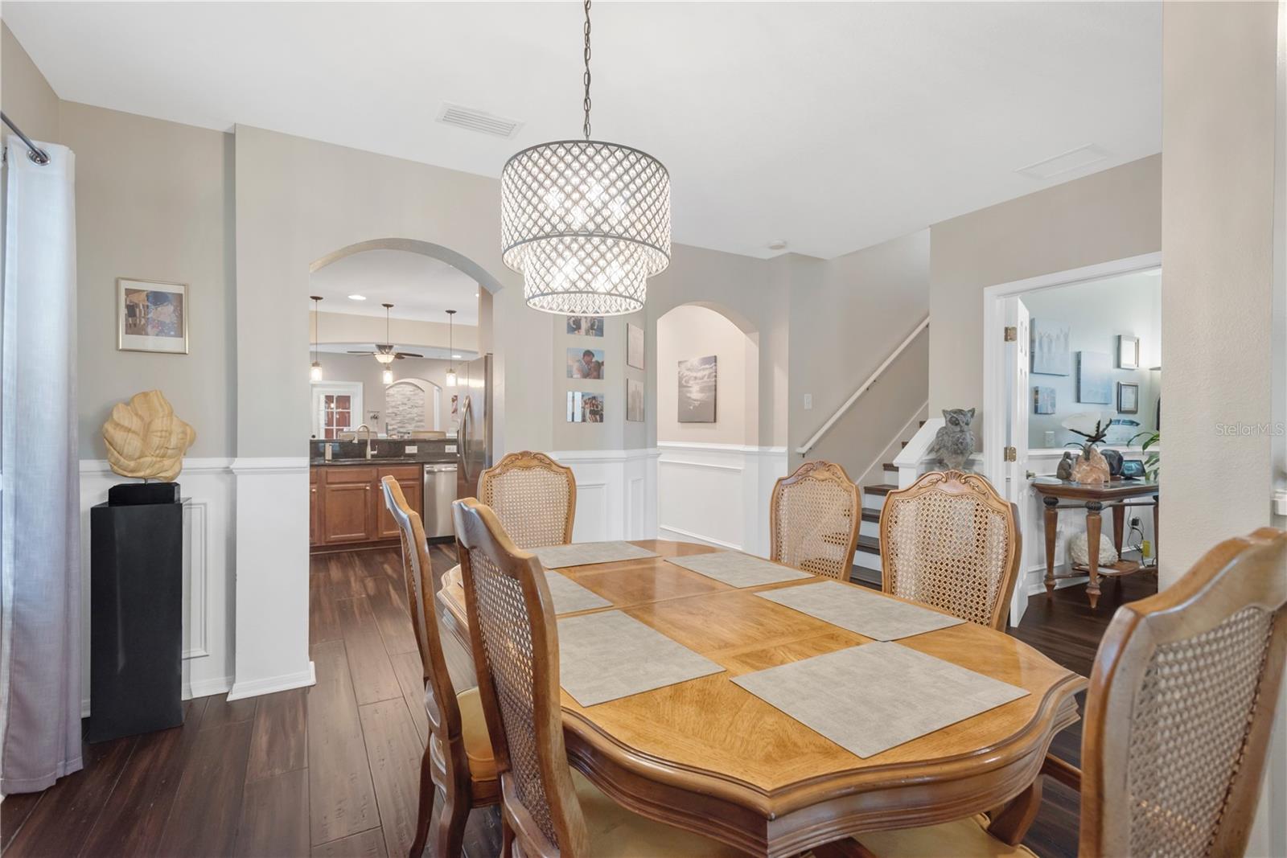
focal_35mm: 17
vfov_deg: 70.5
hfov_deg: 93.3
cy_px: 429
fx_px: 608
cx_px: 644
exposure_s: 1/30
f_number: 5.6
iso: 400
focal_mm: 17
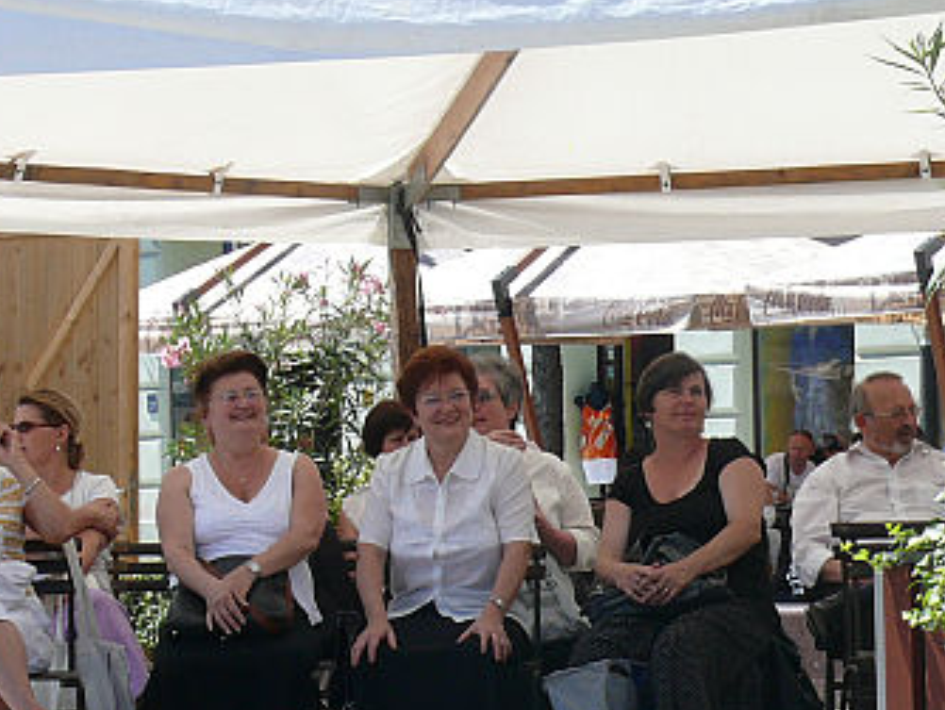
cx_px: 526
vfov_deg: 8.7
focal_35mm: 170
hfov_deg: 11.6
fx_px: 4644
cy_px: 455
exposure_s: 1/320
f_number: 5.6
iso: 100
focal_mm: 15.1
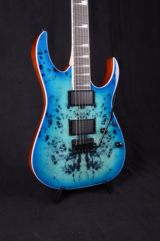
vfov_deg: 37.9
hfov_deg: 25.6
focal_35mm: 52
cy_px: 120
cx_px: 80
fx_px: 351
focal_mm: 35
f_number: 11
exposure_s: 1/200
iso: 200
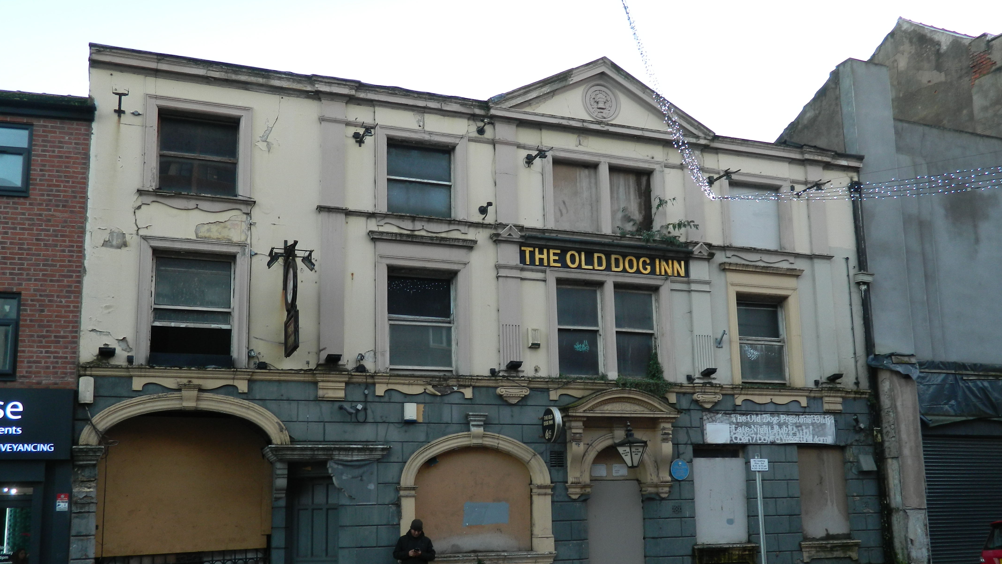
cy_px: 357
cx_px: 502
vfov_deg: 34.4
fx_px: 903
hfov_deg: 58.0
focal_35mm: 34
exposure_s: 1/40
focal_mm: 5.6
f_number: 3.2
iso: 80
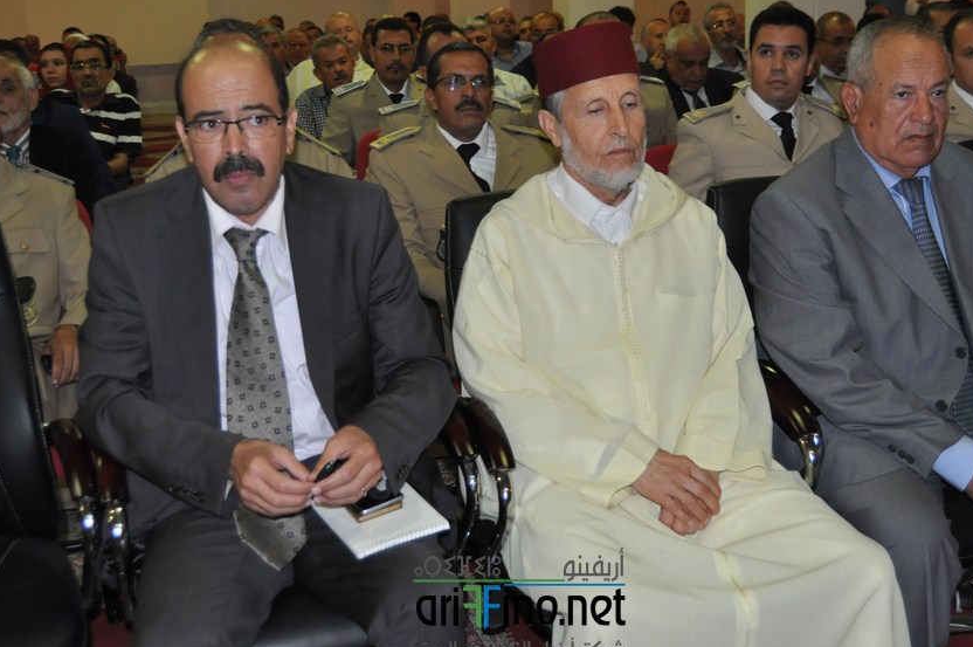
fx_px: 1296
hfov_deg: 41.1
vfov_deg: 28.0
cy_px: 262
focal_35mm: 48
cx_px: 519
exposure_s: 1/60
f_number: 4
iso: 800
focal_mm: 26
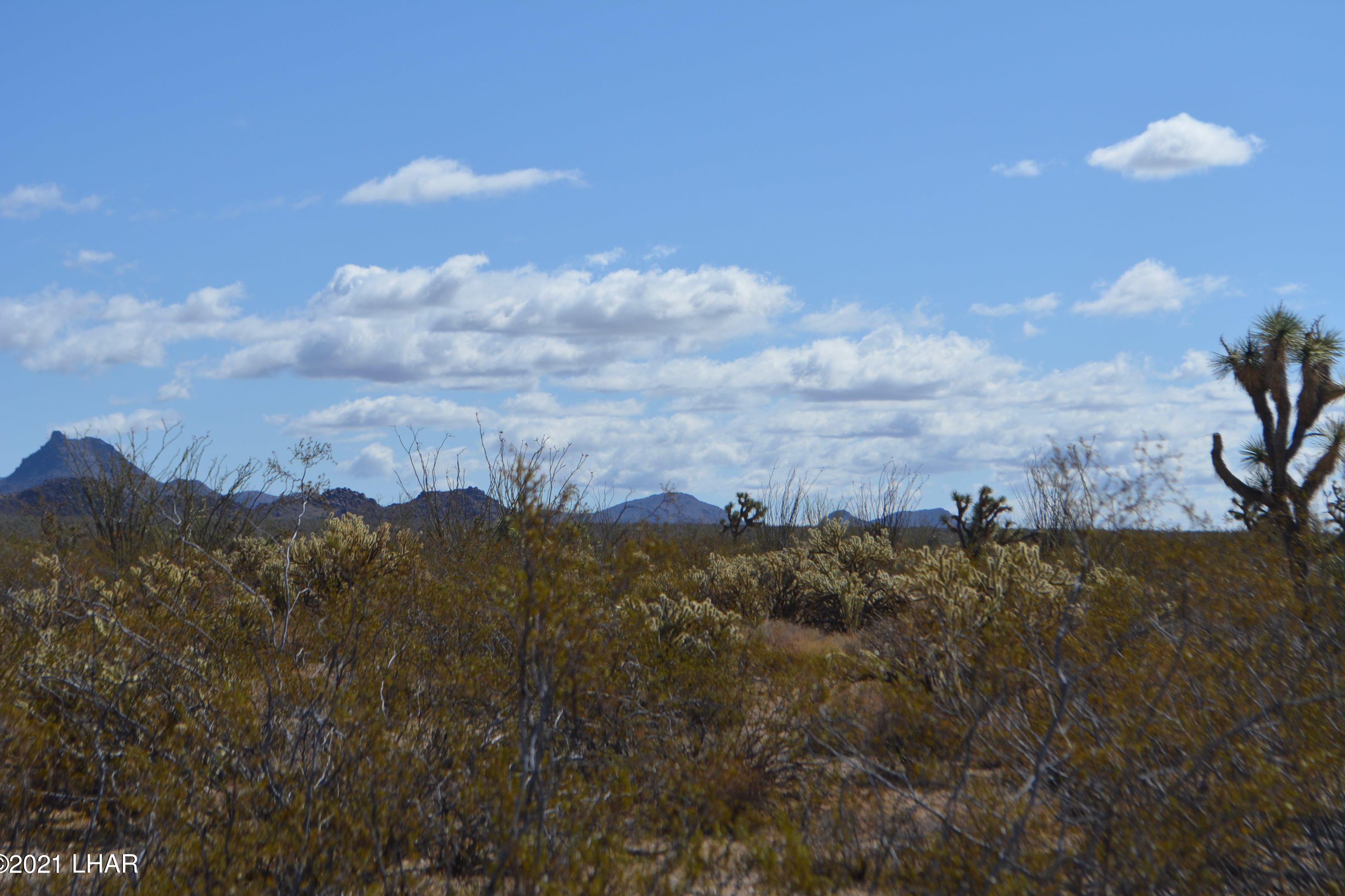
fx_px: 3120
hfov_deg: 24.3
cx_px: 667
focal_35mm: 84
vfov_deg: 16.4
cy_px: 450
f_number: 8
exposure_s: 1/2000
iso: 400
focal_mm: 55
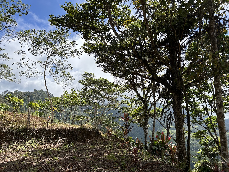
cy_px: 86
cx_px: 114
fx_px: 172
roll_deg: +1.2
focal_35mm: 26
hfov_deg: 67.3
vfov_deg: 53.1
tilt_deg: +11.0
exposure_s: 1/3968
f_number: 1.5
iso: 50
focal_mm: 5.7
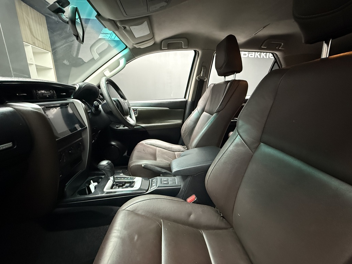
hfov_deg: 102.1
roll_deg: -1.0
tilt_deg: -14.5
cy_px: 132
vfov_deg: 85.7
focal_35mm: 14
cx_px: 176
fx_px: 142
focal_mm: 2.22
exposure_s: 1/33
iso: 1000
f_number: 2.2
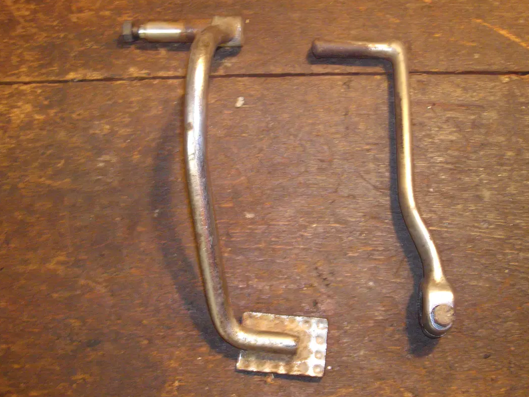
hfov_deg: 43.8
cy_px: 191
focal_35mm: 43
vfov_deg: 33.6
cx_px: 288
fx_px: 657
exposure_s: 1/40
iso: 400
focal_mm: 7.9
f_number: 2.8
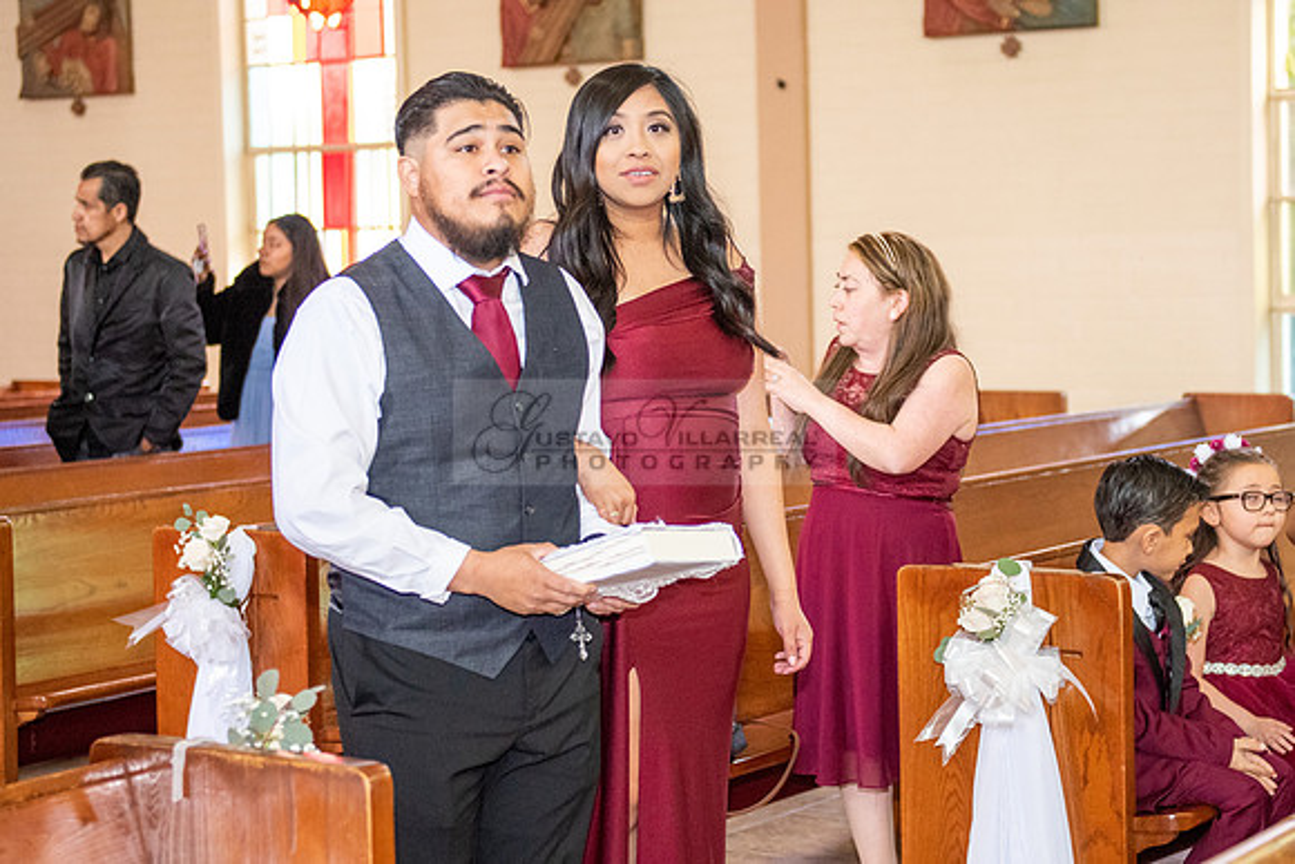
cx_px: 756
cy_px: 395
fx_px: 2693
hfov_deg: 27.0
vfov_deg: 18.2
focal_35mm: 75
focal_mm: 50
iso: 2000
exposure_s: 1/250
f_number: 2.8
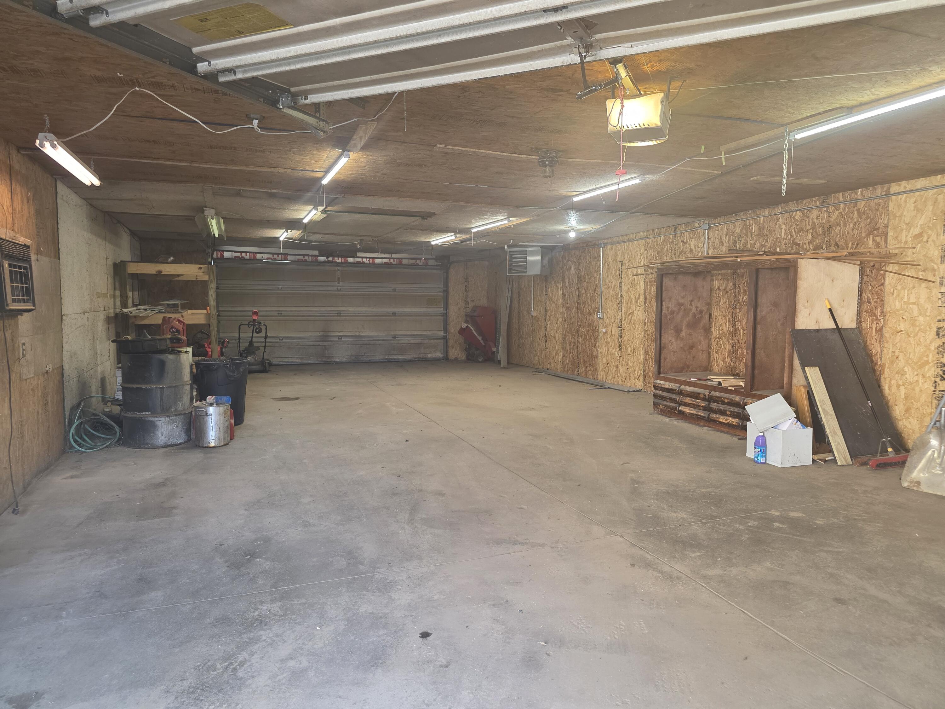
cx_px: 472
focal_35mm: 23
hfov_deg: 73.9
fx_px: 628
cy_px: 354
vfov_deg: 58.9
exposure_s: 1/120
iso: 160
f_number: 1.7
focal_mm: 6.3
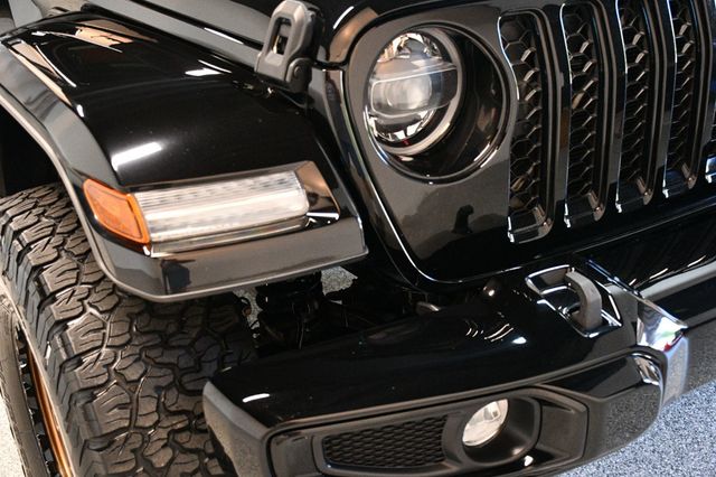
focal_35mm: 45
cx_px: 358
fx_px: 894
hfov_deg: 43.6
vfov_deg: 29.8
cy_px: 238
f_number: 4
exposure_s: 1/60
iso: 4000
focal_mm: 30
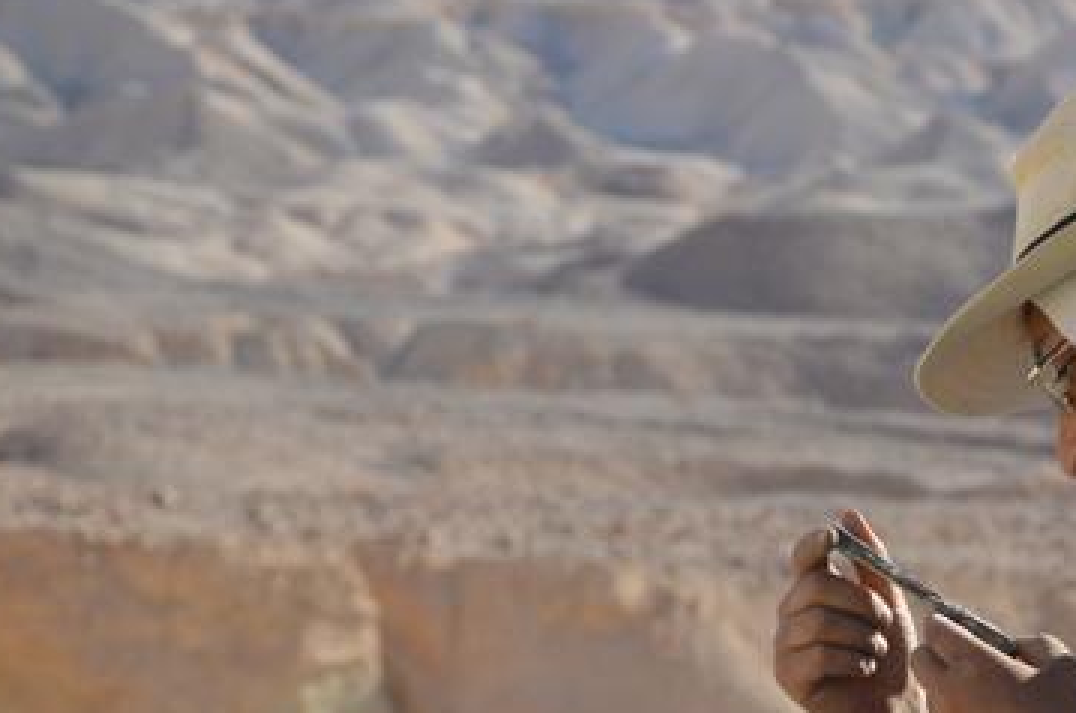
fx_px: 4893
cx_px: 818
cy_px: 583
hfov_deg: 12.5
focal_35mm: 164
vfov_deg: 8.3
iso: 100
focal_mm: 56
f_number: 7.1
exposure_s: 1/200
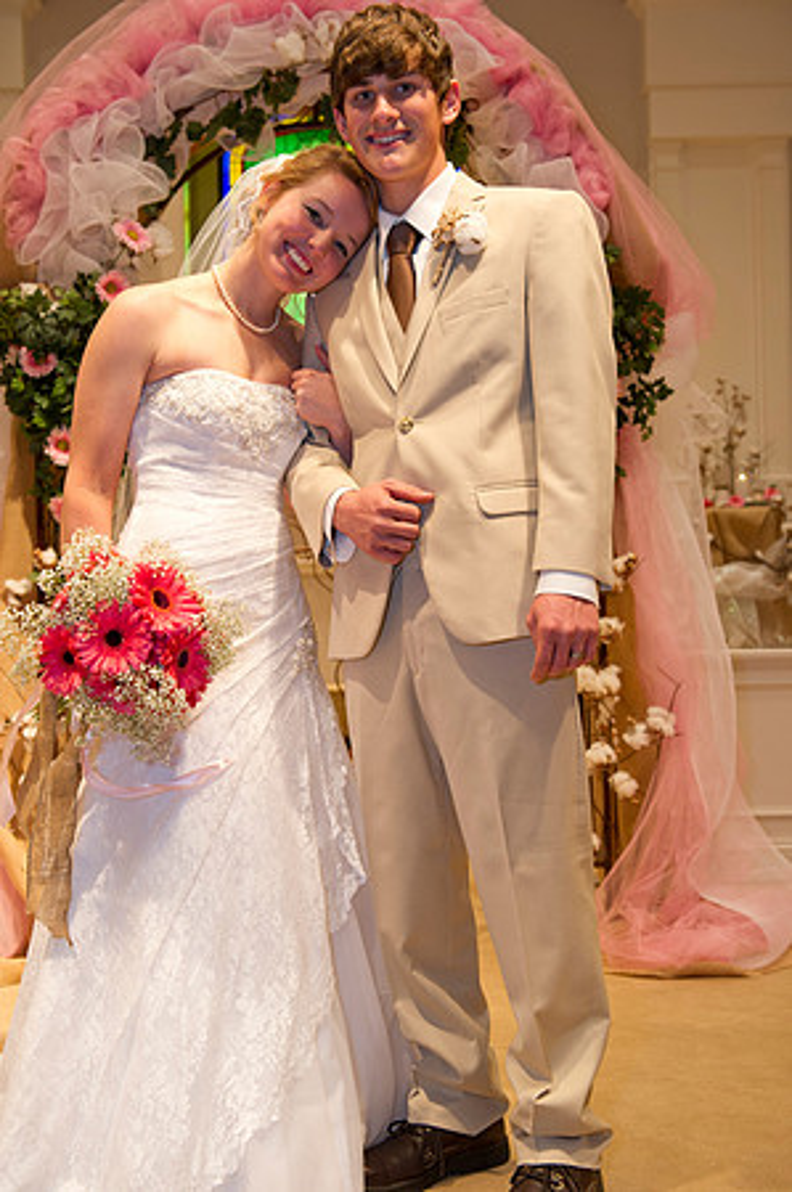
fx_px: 1389
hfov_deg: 31.8
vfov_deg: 46.4
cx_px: 396
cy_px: 596
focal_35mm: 42
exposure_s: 1/125
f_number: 4.5
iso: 1600
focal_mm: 42
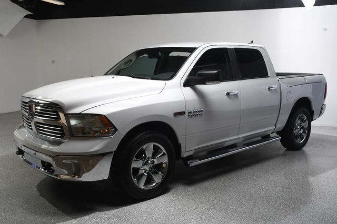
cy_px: 112
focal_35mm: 36
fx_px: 337
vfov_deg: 36.8
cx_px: 168
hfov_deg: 53.2
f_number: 13
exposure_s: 1/160
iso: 100
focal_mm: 24
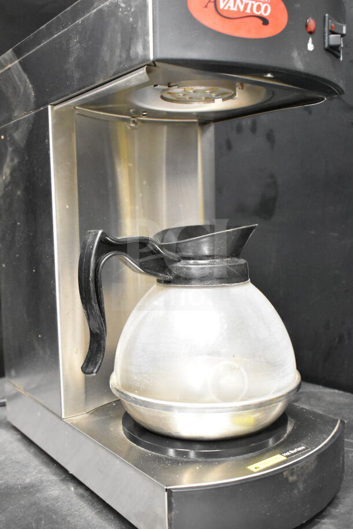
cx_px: 176
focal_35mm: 36
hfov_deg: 36.9
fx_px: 529
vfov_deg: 53.1
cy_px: 264
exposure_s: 1/40
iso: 7200
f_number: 4
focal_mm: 24
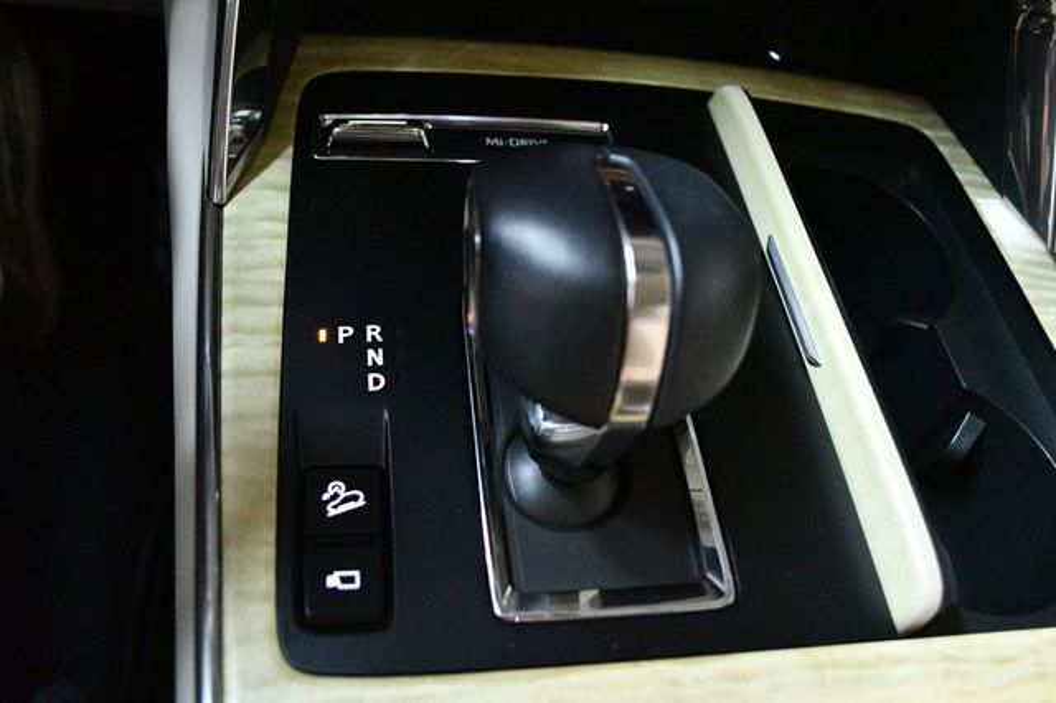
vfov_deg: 43.6
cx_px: 528
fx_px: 880
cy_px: 352
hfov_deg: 62.0
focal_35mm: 30
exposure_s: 1/60
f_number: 3.8
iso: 10000
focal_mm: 20
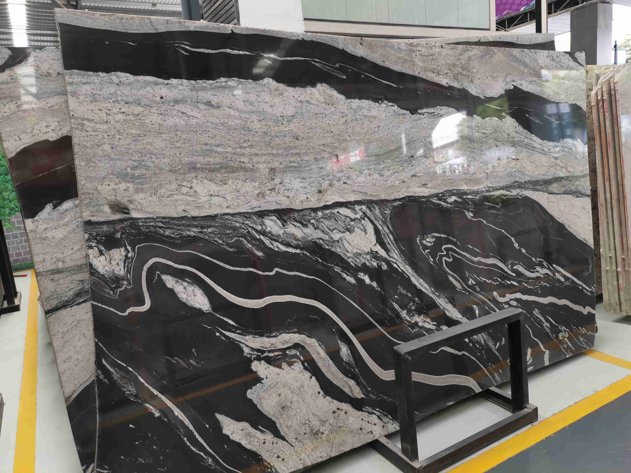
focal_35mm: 27
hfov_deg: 65.3
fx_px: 492
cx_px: 316
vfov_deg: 51.4
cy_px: 236
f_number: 1.8
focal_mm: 5.58
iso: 100
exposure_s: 1/100
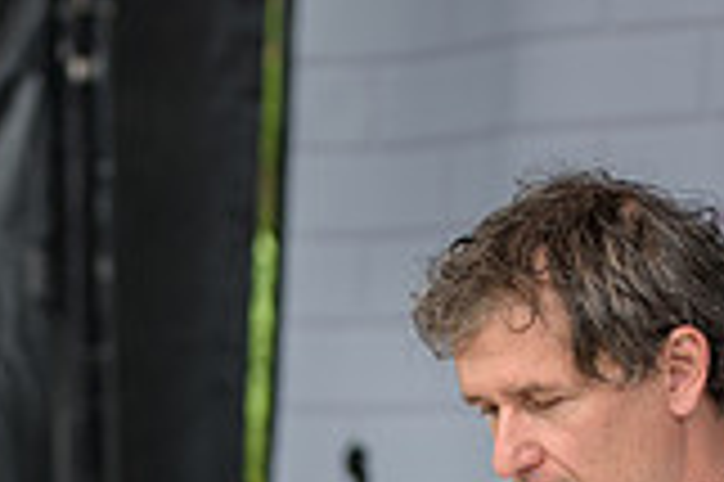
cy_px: 723
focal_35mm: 253
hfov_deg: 8.1
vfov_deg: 5.4
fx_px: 5083
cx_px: 13
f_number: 3.2
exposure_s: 1/800
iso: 250
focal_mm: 70
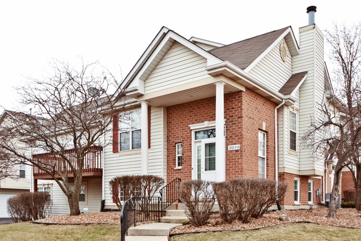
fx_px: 331
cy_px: 120
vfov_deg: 40.0
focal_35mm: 33
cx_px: 180
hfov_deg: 57.2
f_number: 7.1
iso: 200
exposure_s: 1/100
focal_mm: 22
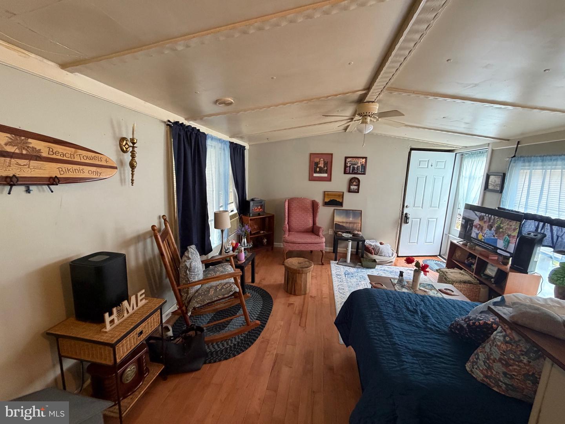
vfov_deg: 85.7
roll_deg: -1.6
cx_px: 282
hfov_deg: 102.1
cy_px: 212
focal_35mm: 14
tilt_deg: -9.8
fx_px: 229
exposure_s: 1/60
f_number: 2.2
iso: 400
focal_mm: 2.22
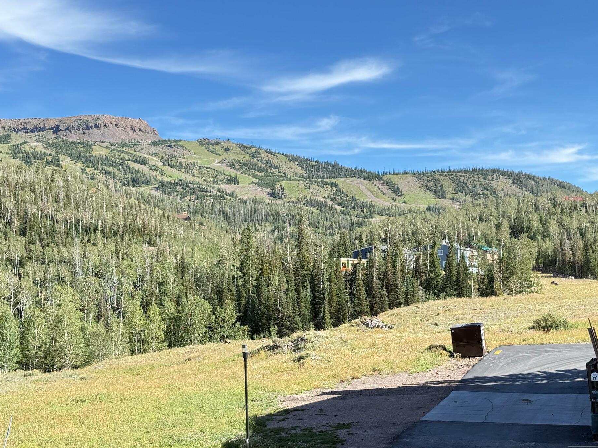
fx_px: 933
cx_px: 333
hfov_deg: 35.5
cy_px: 220
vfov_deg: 27.0
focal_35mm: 54
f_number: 1.78
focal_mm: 6.76
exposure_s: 1/1678
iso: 80
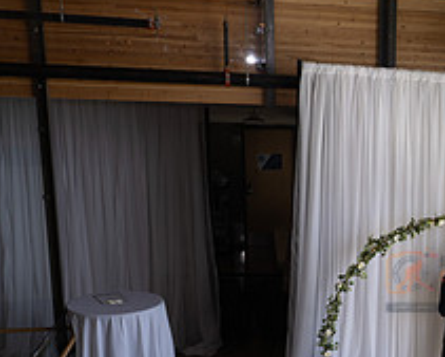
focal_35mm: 62
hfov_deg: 28.0
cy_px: 280
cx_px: 477
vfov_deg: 24.3
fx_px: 817
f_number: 3.5
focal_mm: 24
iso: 100
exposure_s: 1/125
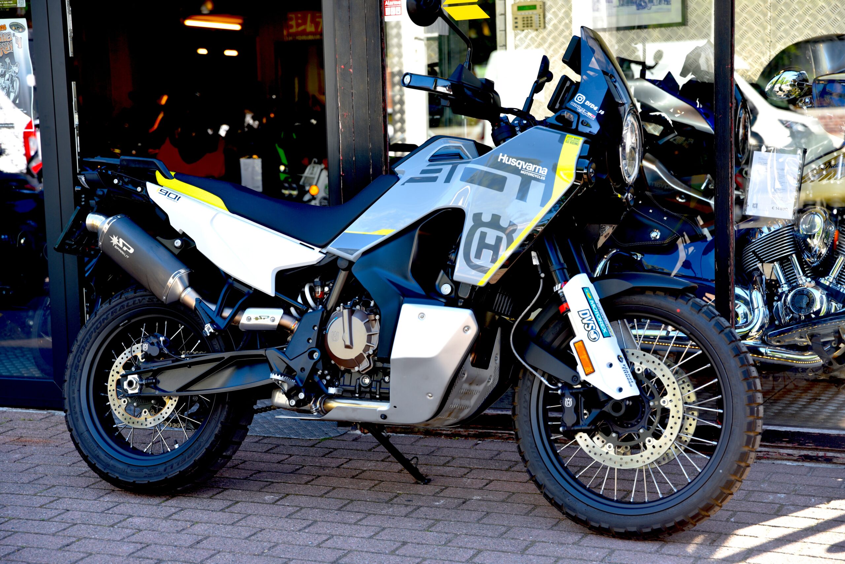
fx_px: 1644
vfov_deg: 19.5
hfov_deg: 28.8
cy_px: 282
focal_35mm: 70
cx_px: 422
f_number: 4
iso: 100
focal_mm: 70
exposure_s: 1/60
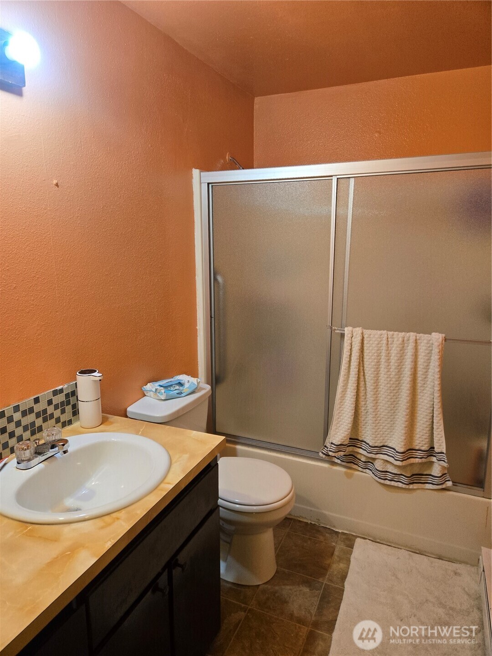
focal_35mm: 23
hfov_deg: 58.9
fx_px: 436
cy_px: 328
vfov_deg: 73.9
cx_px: 246
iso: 250
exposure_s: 1/120
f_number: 1.8
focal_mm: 5.4
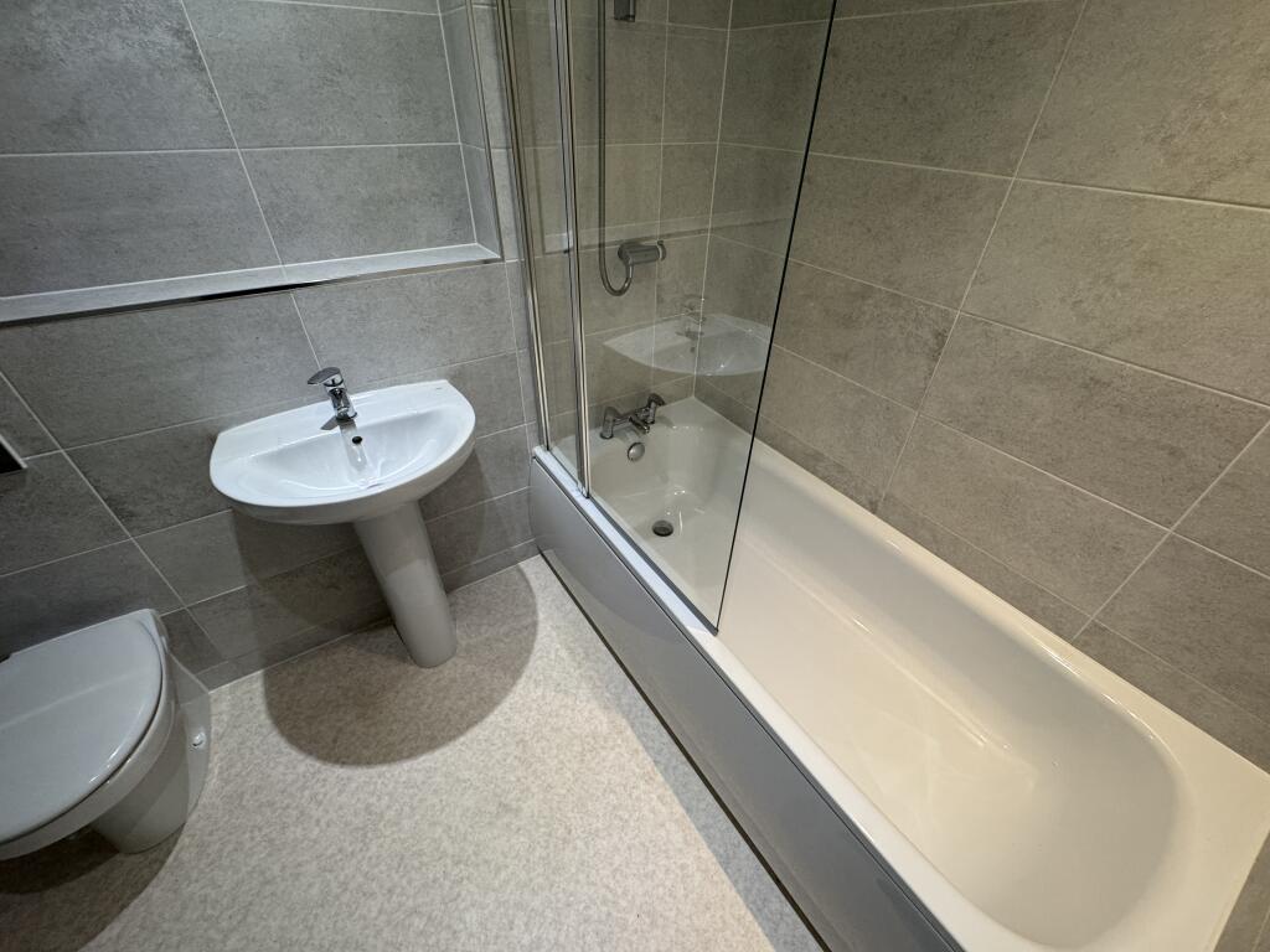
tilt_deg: -36.3
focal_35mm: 14
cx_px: 635
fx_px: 514
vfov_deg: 85.7
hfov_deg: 102.1
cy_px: 476
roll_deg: -1.0
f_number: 2.2
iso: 200
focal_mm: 2.22
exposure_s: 1/100
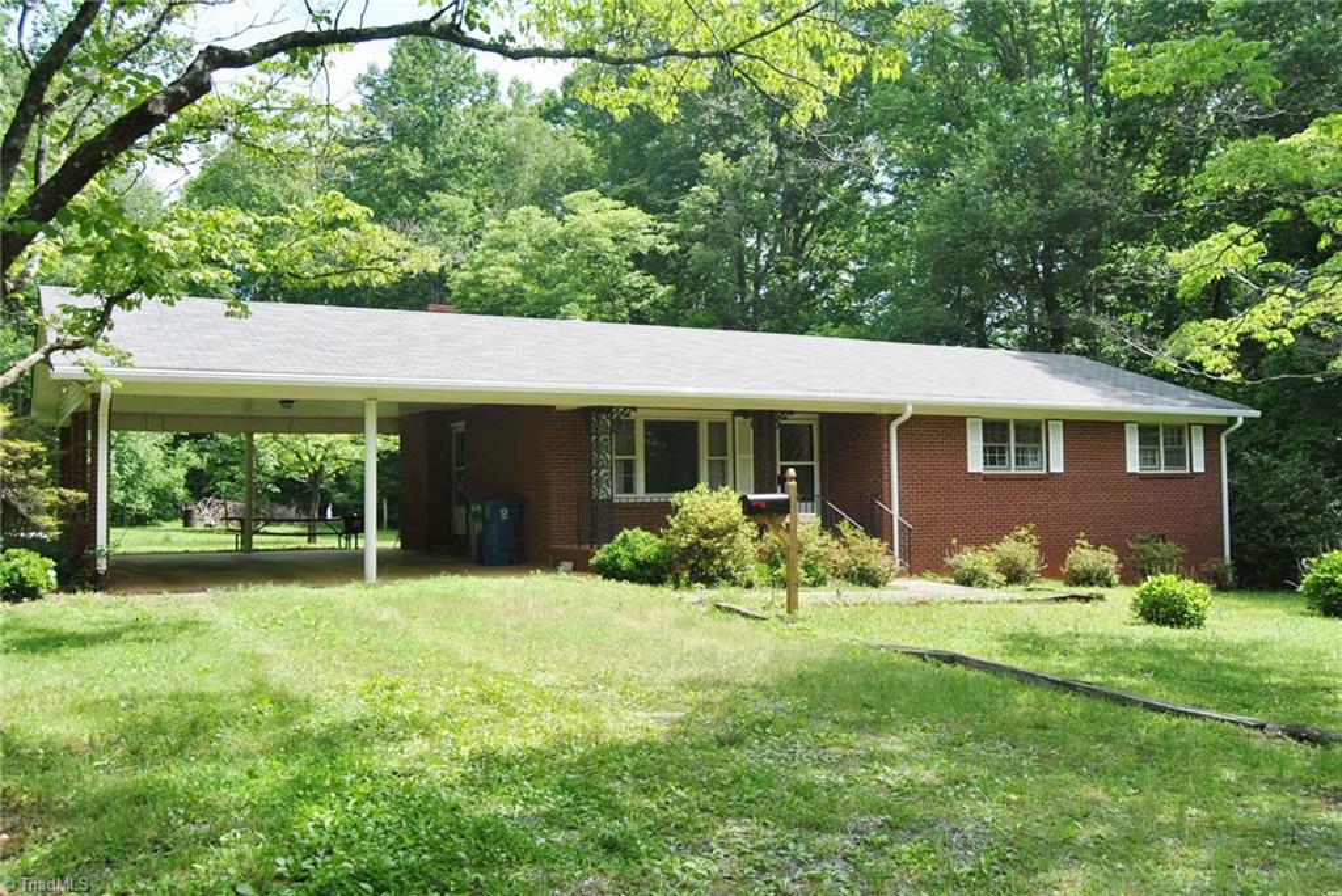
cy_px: 448
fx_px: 1119
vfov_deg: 43.7
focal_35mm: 30
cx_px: 671
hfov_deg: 61.9
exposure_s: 1/160
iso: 100
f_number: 6.3
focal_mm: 20
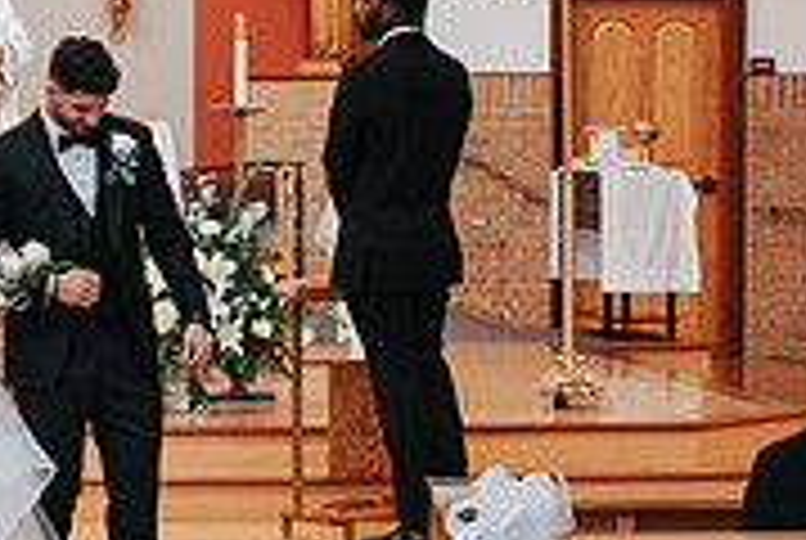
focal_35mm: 164
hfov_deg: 12.4
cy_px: 328
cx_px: 112
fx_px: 3678
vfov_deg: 8.4
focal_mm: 35
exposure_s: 1/125
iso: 560
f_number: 2.8
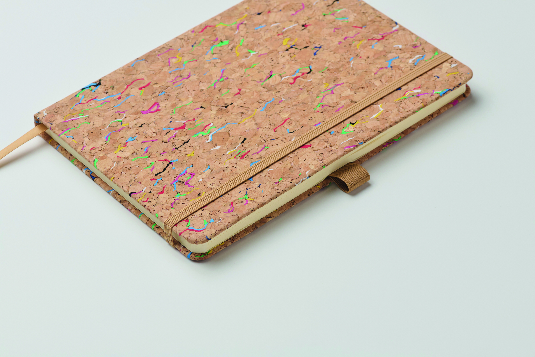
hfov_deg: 19.5
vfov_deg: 13.0
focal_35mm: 105
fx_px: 1560
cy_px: 178
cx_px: 268
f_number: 18
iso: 100
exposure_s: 1/125
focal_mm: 105
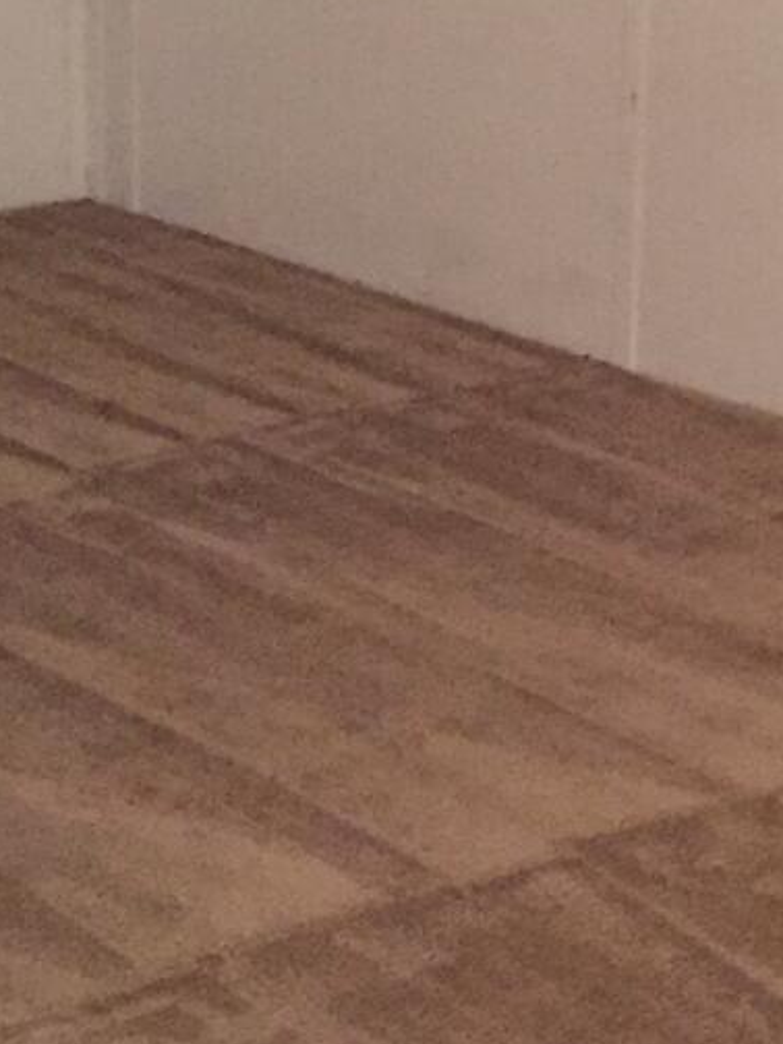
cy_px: 365
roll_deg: -3.8
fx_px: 3468
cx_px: 750
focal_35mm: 115
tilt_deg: -15.7
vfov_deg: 17.1
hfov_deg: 12.7
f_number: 2.2
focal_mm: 4.15
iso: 320
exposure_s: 1/15
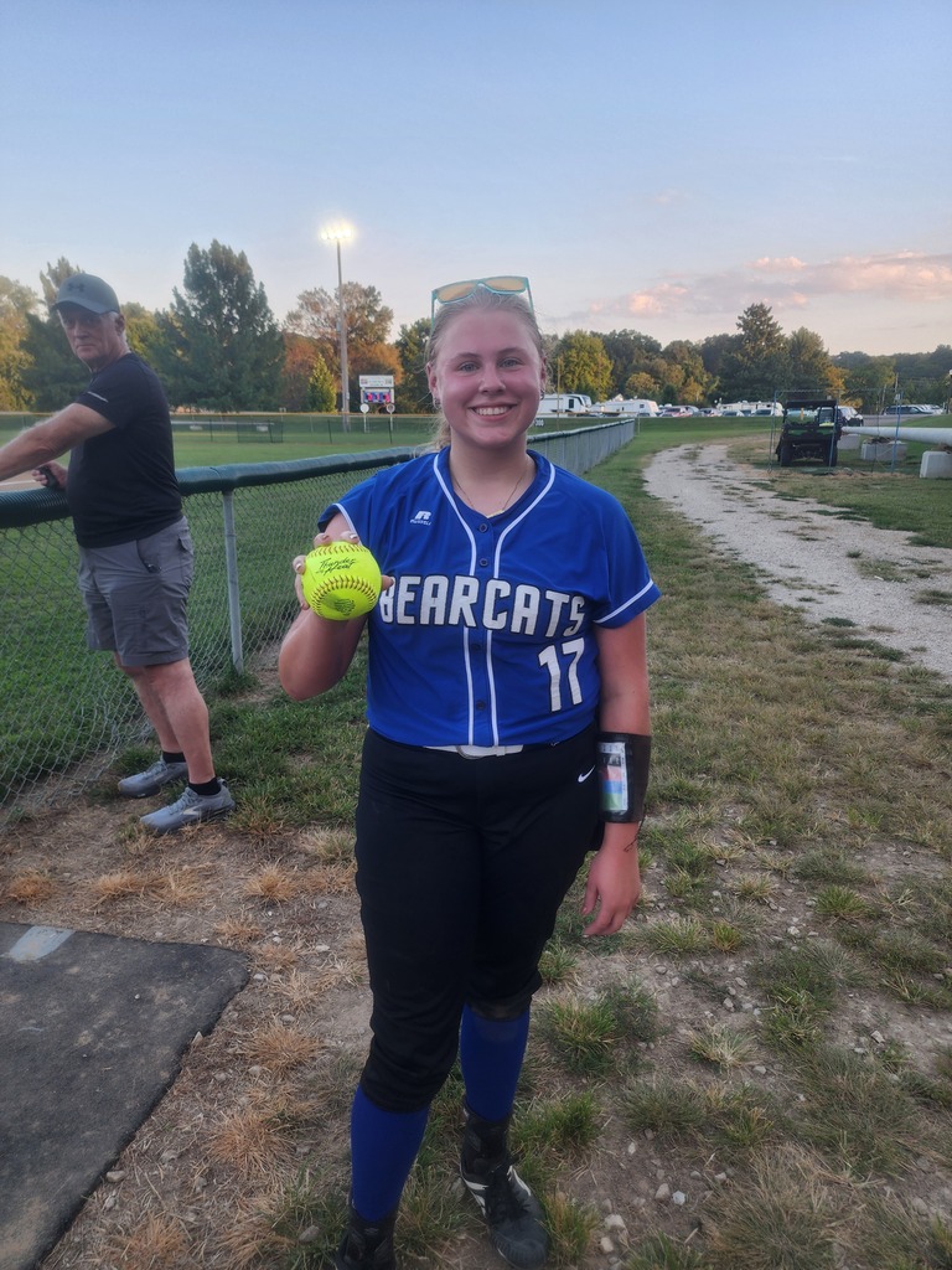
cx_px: 476
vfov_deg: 73.9
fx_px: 843
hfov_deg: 58.9
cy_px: 635
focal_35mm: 23
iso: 32
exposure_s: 1/120
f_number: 1.8
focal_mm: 6.4
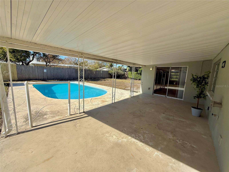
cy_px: 86
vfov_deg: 85.7
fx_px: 93
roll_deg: -2.8
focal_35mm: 14
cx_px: 114
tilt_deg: -6.6
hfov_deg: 102.1
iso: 50
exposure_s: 1/2092
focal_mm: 2.22
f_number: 2.2
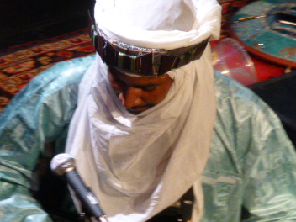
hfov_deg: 3.8
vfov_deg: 2.8
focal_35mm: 526
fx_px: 4498
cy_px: 182
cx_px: 29
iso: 800
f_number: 5.9
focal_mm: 51.5
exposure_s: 1/50
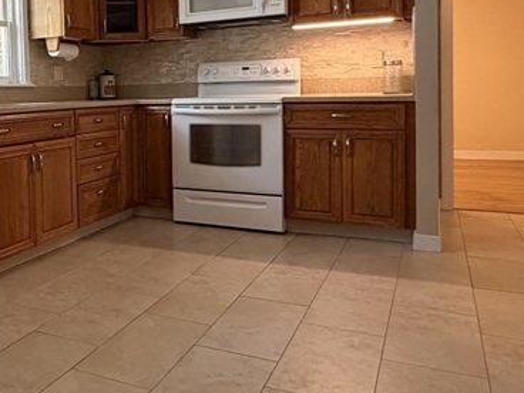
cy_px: 120
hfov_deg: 43.9
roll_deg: +2.4
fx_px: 590
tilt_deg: -2.2
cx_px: 57
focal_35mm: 39
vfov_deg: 36.3
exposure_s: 1/120
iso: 250
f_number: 2.2
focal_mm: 2.22
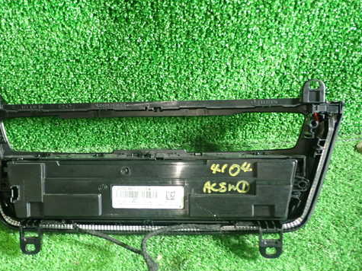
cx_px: 137
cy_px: 155
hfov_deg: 39.4
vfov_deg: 30.2
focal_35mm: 48
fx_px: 502
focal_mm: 6.83
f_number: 2.7
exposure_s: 1/40
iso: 800
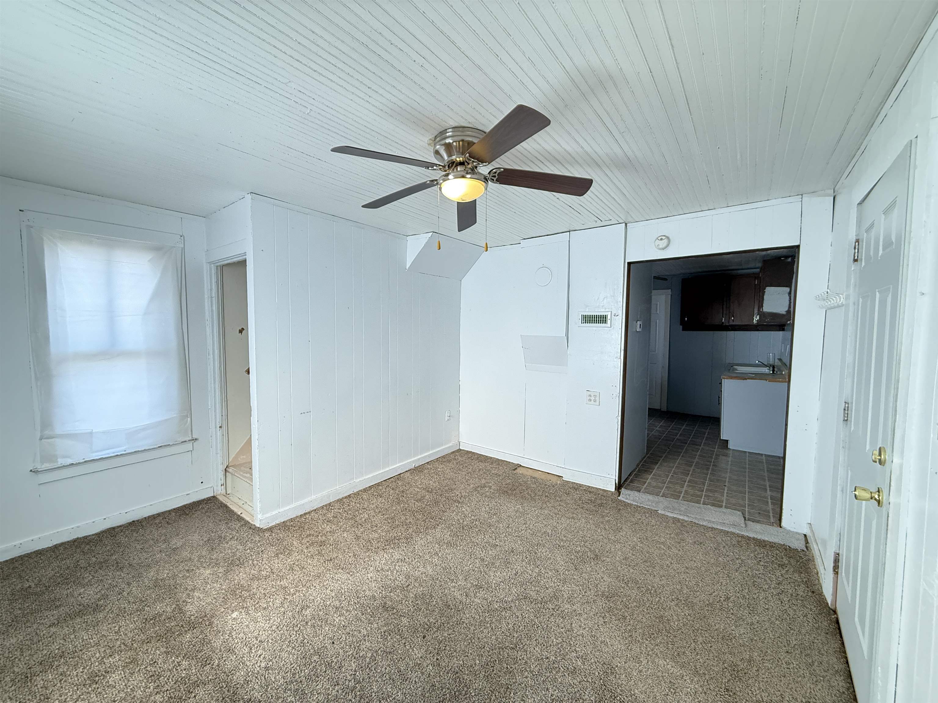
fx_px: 379
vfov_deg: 85.7
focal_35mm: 14
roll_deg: +0.1
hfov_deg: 102.1
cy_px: 352
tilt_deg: -3.3
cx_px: 469
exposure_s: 1/120
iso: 400
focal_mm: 2.22
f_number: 2.2
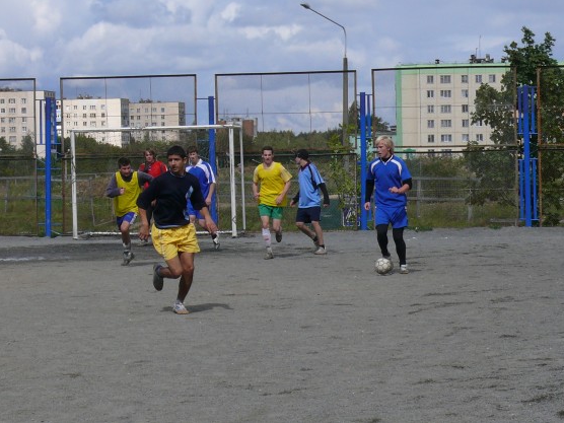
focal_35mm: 131
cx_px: 282
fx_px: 2134
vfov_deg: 11.3
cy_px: 212
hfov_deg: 15.1
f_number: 8
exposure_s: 1/400
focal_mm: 15.5
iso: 100
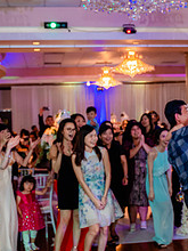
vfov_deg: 27.4
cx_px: 167
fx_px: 514
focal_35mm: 71
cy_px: 137
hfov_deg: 20.3
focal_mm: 28
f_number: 3.5
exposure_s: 1/160
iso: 1000
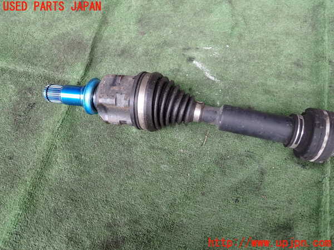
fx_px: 241
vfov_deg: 54.9
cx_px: 167
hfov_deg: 69.4
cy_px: 125
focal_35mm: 25
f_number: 2
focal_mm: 4.5
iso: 200
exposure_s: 1/100
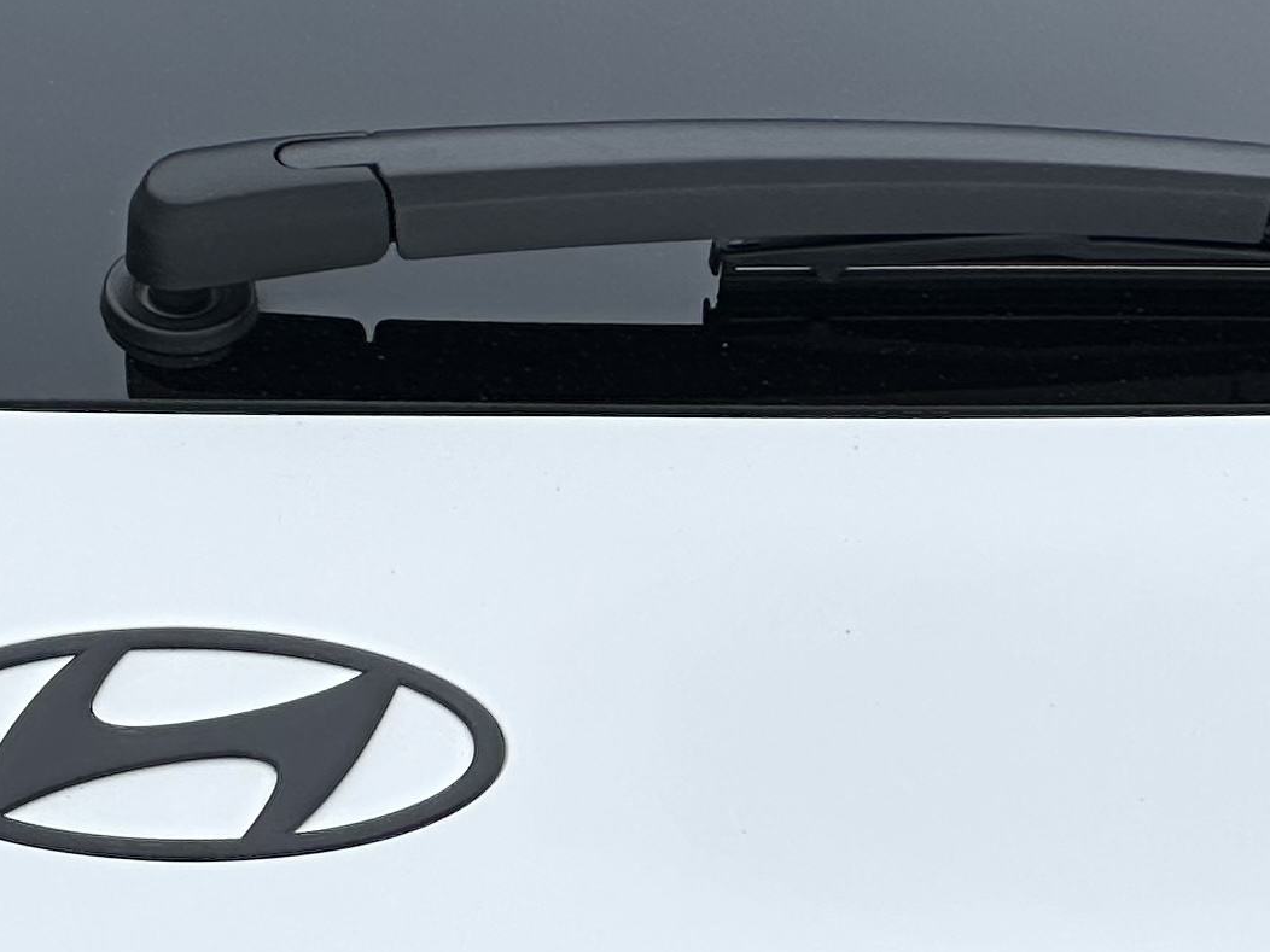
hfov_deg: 6.7
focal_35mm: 295
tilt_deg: -13.4
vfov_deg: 5.0
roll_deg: -0.2
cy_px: 1239
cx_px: 188
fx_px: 10823
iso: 32
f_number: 2.8
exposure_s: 1/223
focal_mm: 9
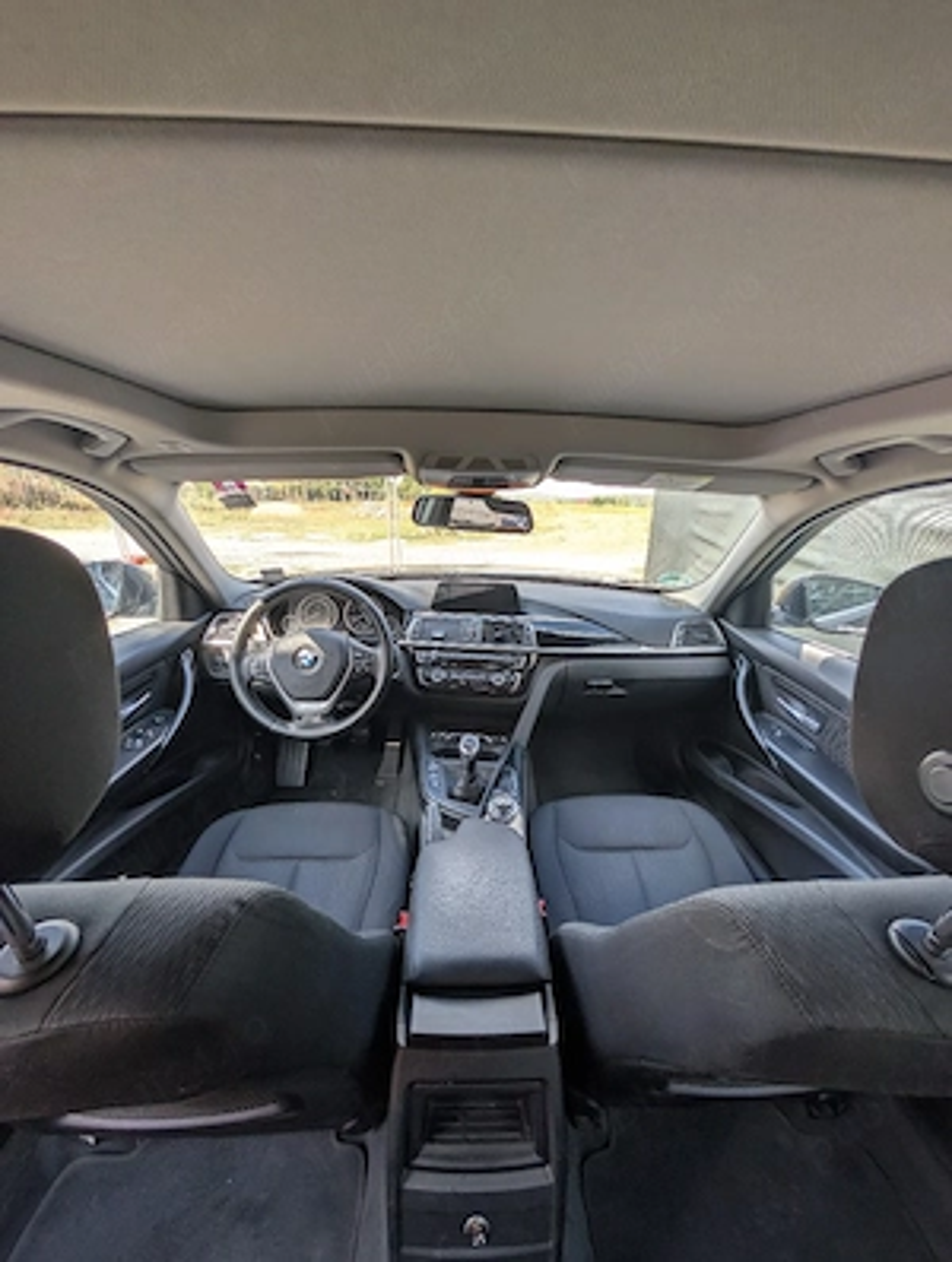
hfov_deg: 94.7
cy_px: 631
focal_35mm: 12
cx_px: 476
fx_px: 439
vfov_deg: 110.4
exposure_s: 1/435
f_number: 1.7
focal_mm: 2.02
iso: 51
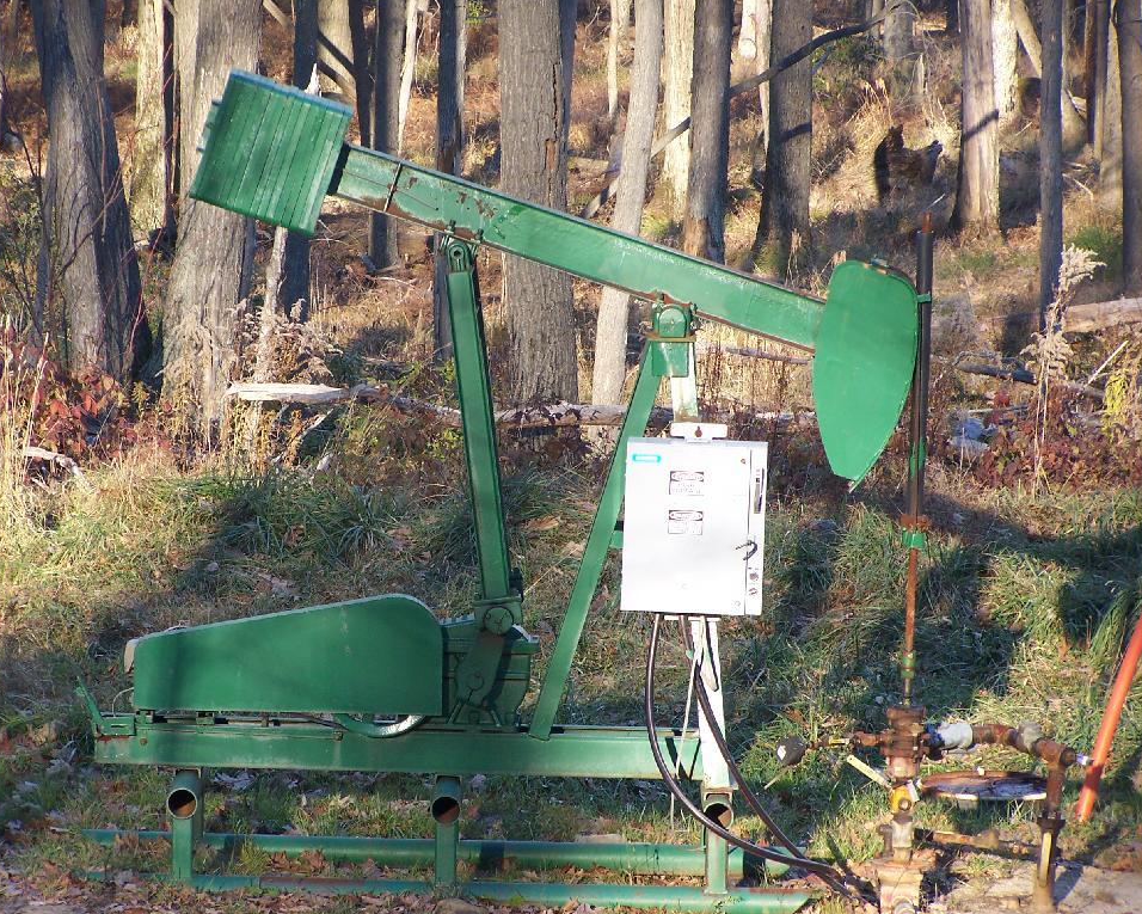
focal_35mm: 228
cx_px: 540
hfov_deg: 8.5
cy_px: 456
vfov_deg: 6.8
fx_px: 7707
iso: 100
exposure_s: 1/200
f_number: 3.2
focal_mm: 36.2
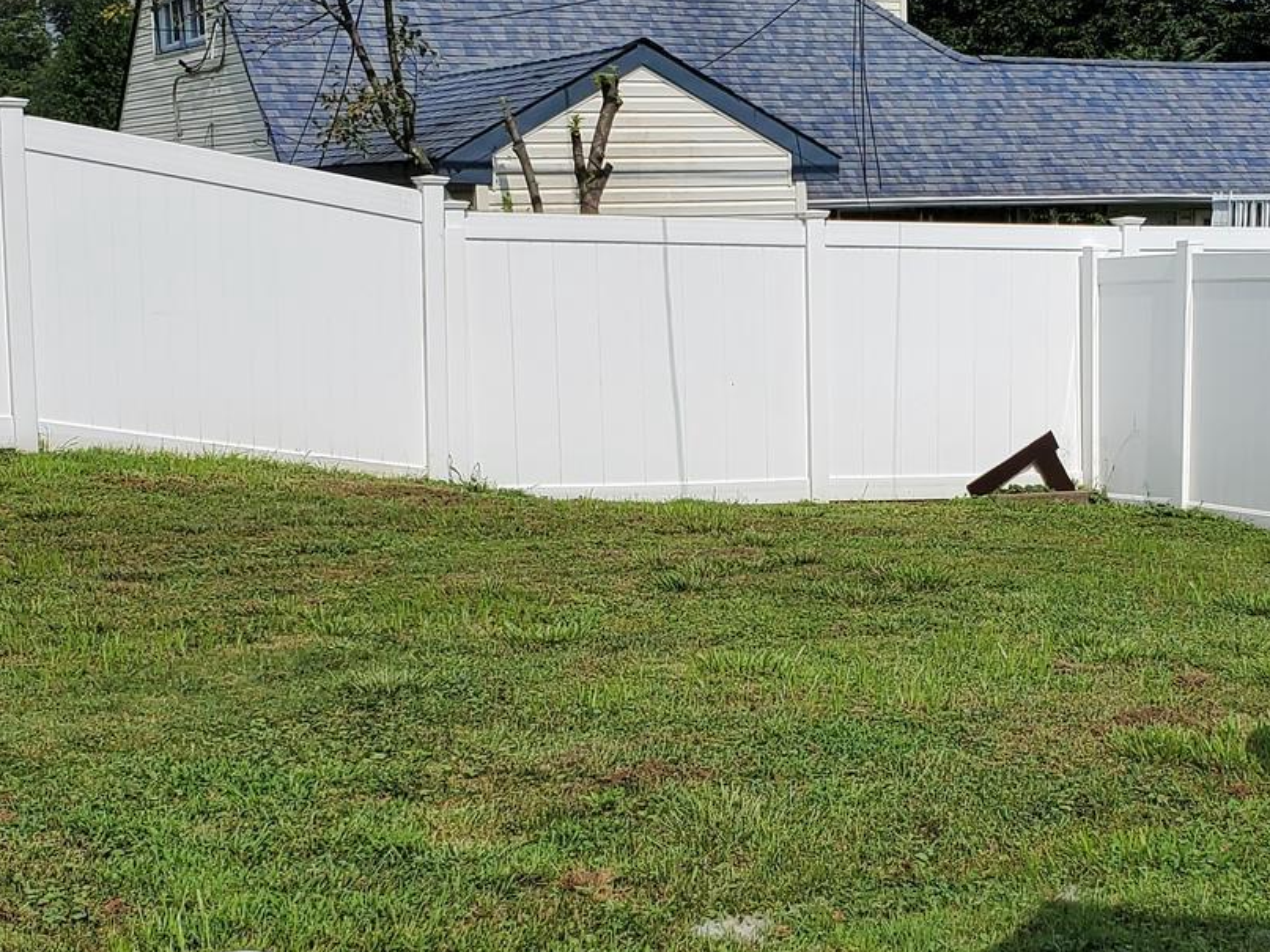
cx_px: 851
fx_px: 2421
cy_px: 650
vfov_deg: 22.1
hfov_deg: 29.2
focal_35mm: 66
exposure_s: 1/4699
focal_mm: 4.3
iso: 50
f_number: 2.4
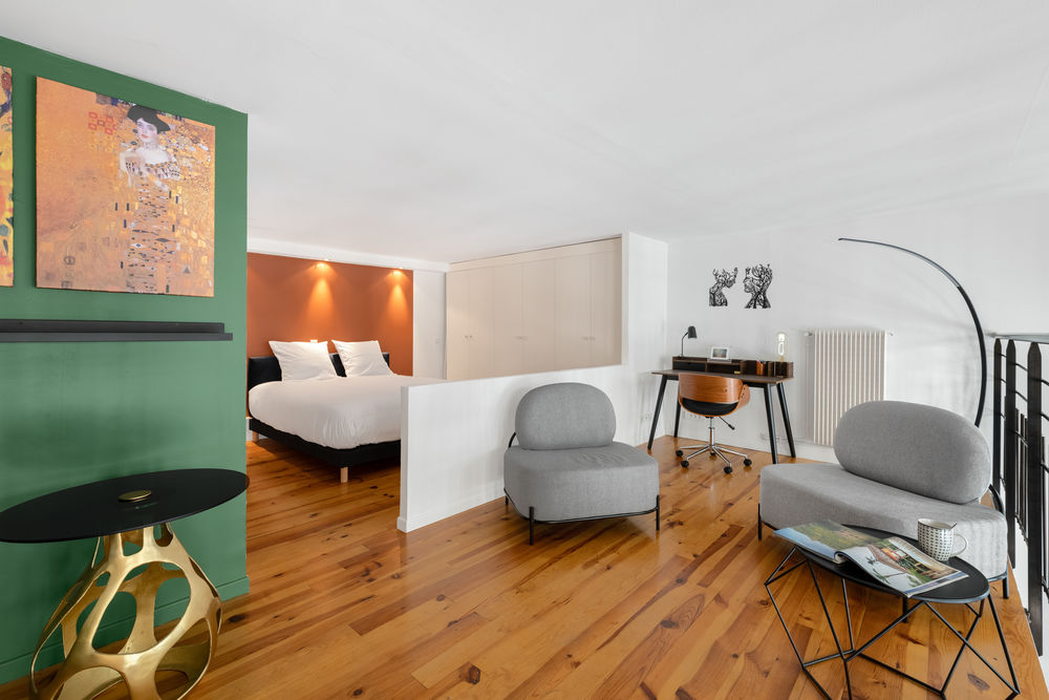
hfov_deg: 100.4
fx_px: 437
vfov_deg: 77.3
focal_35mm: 15
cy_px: 350
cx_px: 524
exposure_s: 1/13
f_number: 9
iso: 400
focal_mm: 15
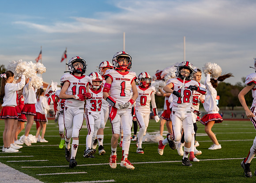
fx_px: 533
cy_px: 92
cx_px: 128
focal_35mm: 73
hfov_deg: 27.0
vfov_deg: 19.4
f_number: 2.8
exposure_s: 1/1600
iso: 200
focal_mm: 70
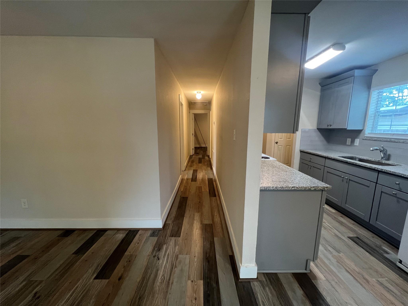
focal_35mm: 13
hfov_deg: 106.2
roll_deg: +0.4
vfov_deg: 89.9
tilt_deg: -9.4
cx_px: 204
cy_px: 153
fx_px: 153
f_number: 1.8
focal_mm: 1.57
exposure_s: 1/60
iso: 200
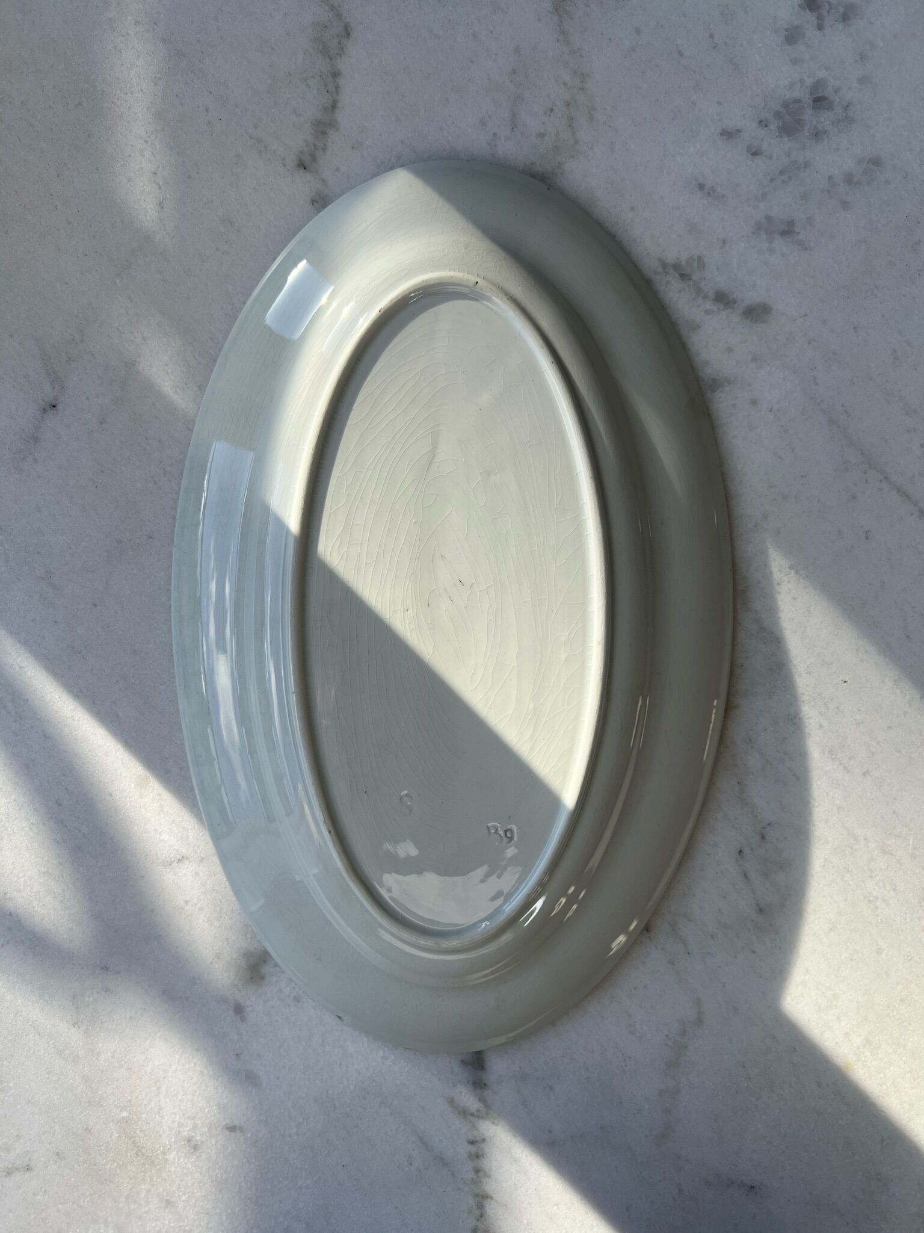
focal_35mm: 26
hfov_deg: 53.0
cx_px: 462
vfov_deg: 67.3
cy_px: 616
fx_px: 926
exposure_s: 1/1295
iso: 50
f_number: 1.5
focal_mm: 5.7
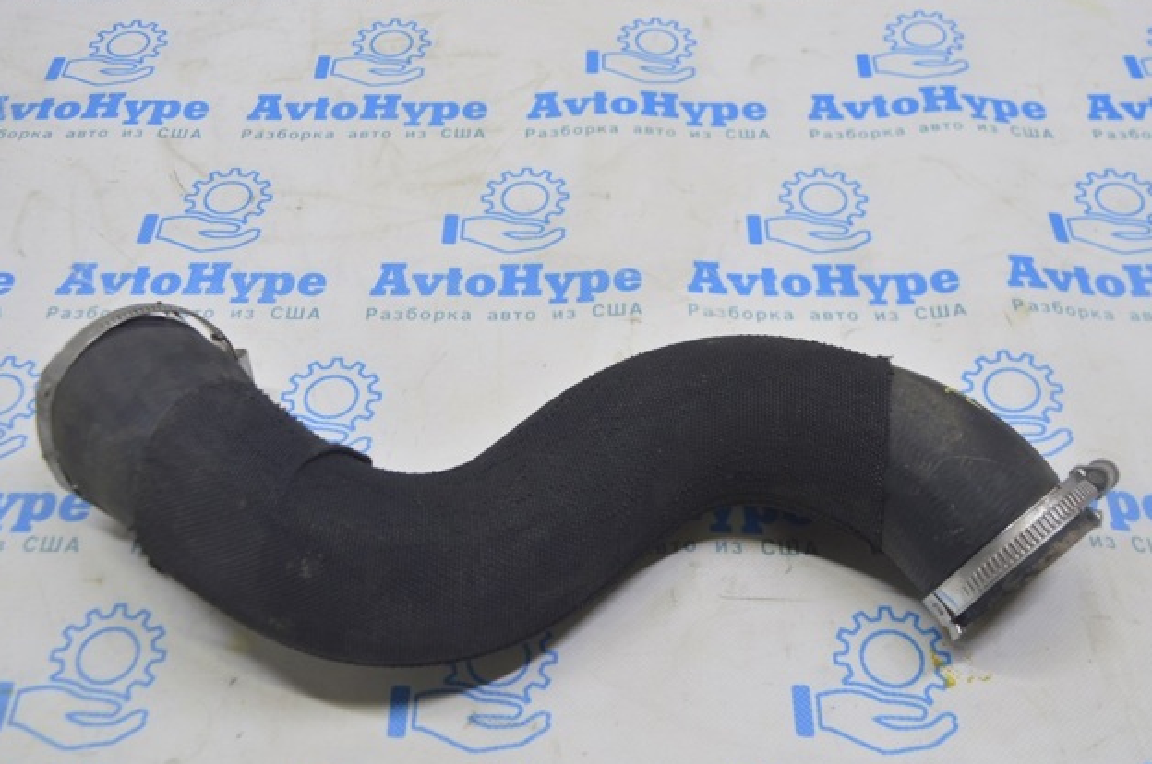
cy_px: 383
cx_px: 574
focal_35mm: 40
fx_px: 1278
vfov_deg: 33.3
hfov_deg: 48.5
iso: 400
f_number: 5.6
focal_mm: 26
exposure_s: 1/25
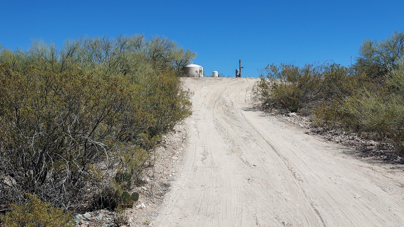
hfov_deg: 54.9
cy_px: 107
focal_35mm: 36
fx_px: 386
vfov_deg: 32.8
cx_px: 241
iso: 40
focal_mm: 4.6
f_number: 1.8
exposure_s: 1/1929
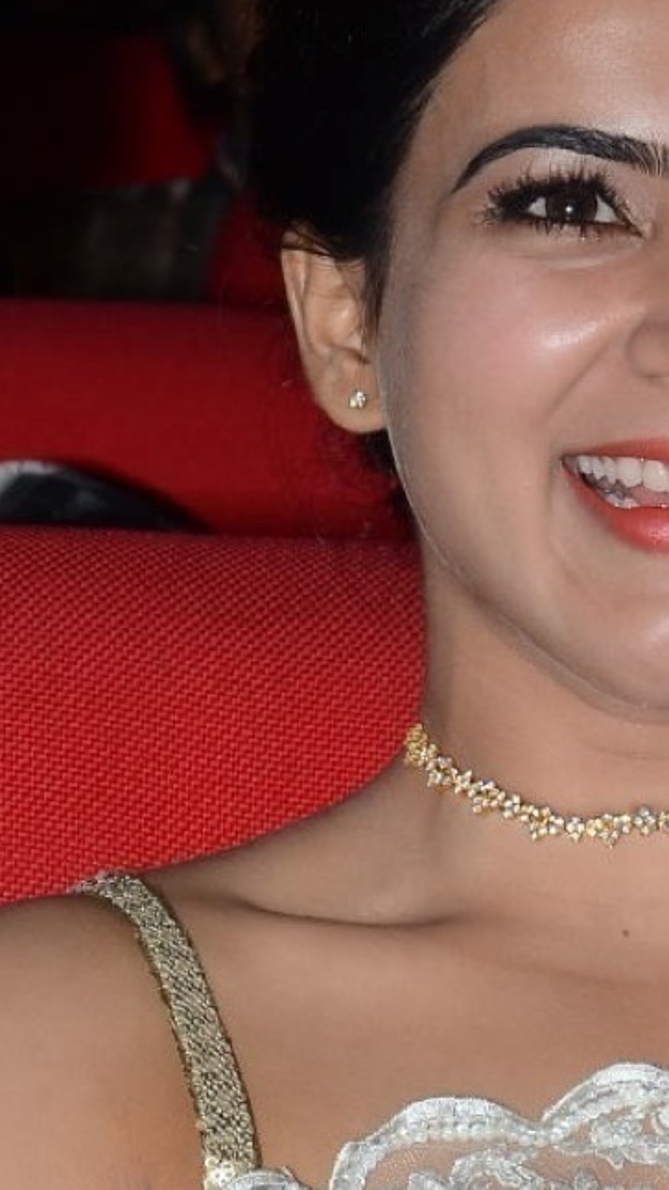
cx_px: 636
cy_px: 1045
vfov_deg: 7.0
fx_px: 9721
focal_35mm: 308
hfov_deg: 3.9
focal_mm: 70
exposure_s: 1/125
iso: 320
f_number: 9
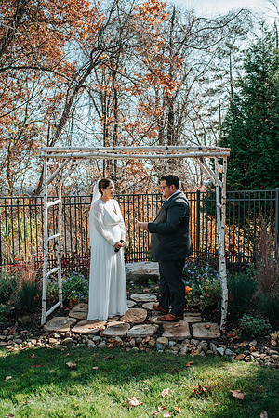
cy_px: 209
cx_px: 140
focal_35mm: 35
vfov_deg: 54.4
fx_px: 407
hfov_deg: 37.9
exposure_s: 1/1250
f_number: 3.5
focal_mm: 35
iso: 320
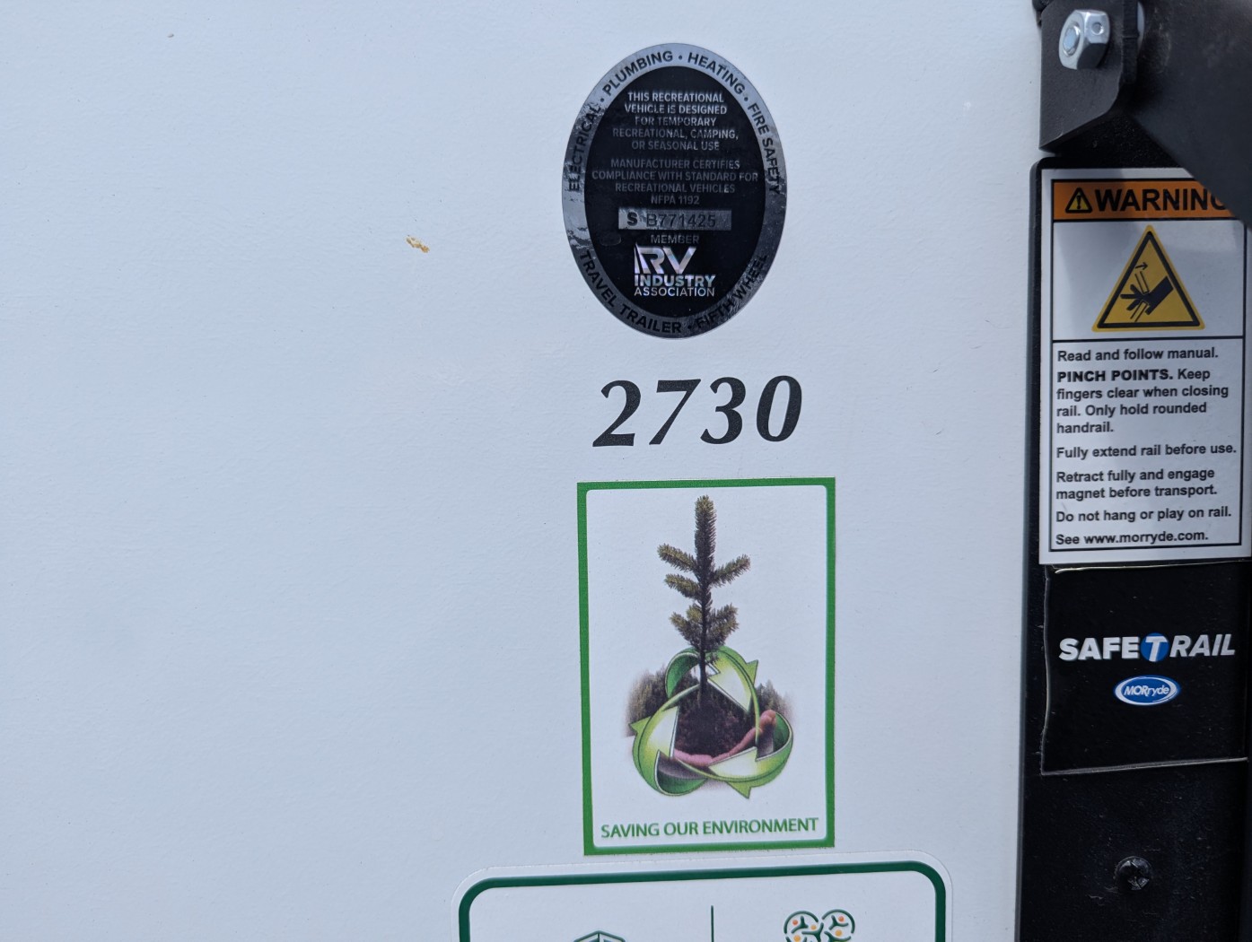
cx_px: 626
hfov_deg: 71.5
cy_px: 471
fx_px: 869
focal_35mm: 24
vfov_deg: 56.9
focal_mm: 6.81
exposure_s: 1/1770
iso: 76
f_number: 1.85
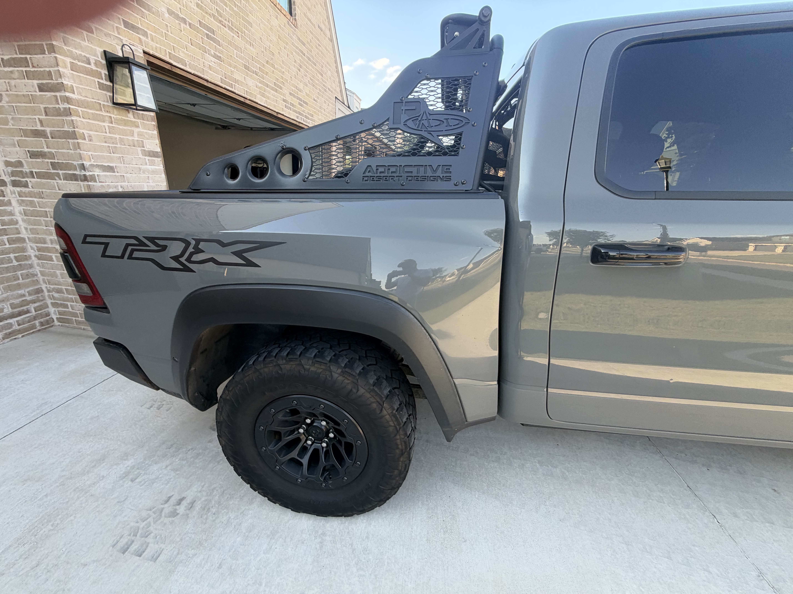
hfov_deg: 102.1
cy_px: 297
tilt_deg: -20.0
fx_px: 321
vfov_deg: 85.7
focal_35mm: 14
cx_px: 396
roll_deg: +0.2
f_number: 2.2
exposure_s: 1/169
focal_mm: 2.22
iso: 64
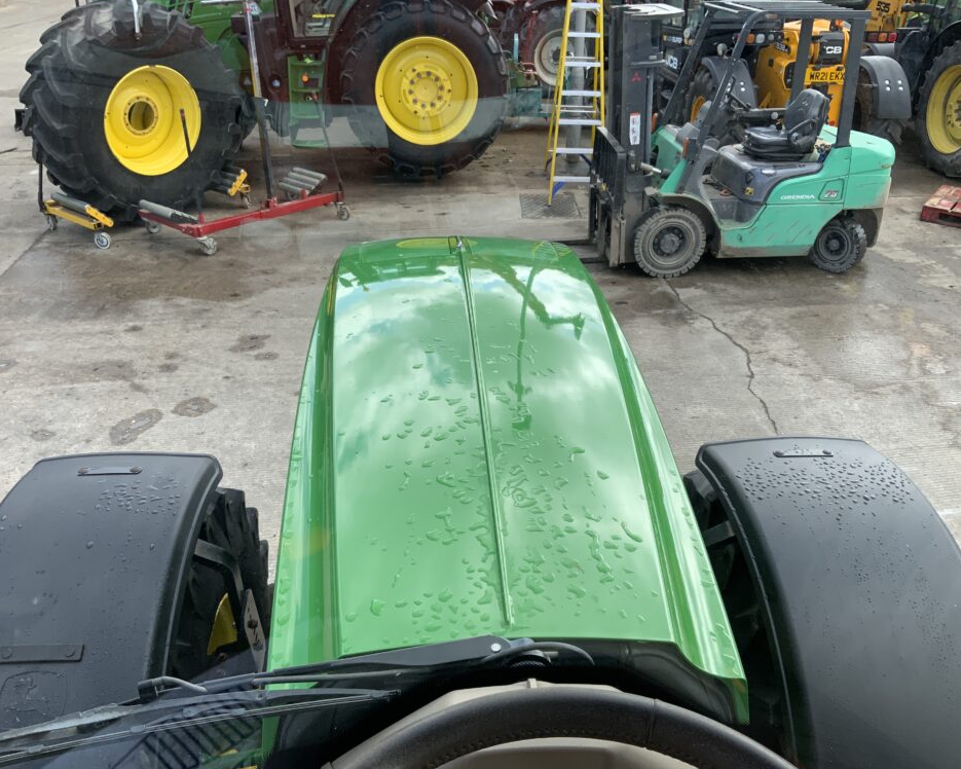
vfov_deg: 47.1
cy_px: 391
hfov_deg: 57.2
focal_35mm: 31
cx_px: 486
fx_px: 882
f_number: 1.8
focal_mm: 3
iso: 16
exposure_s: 1/428
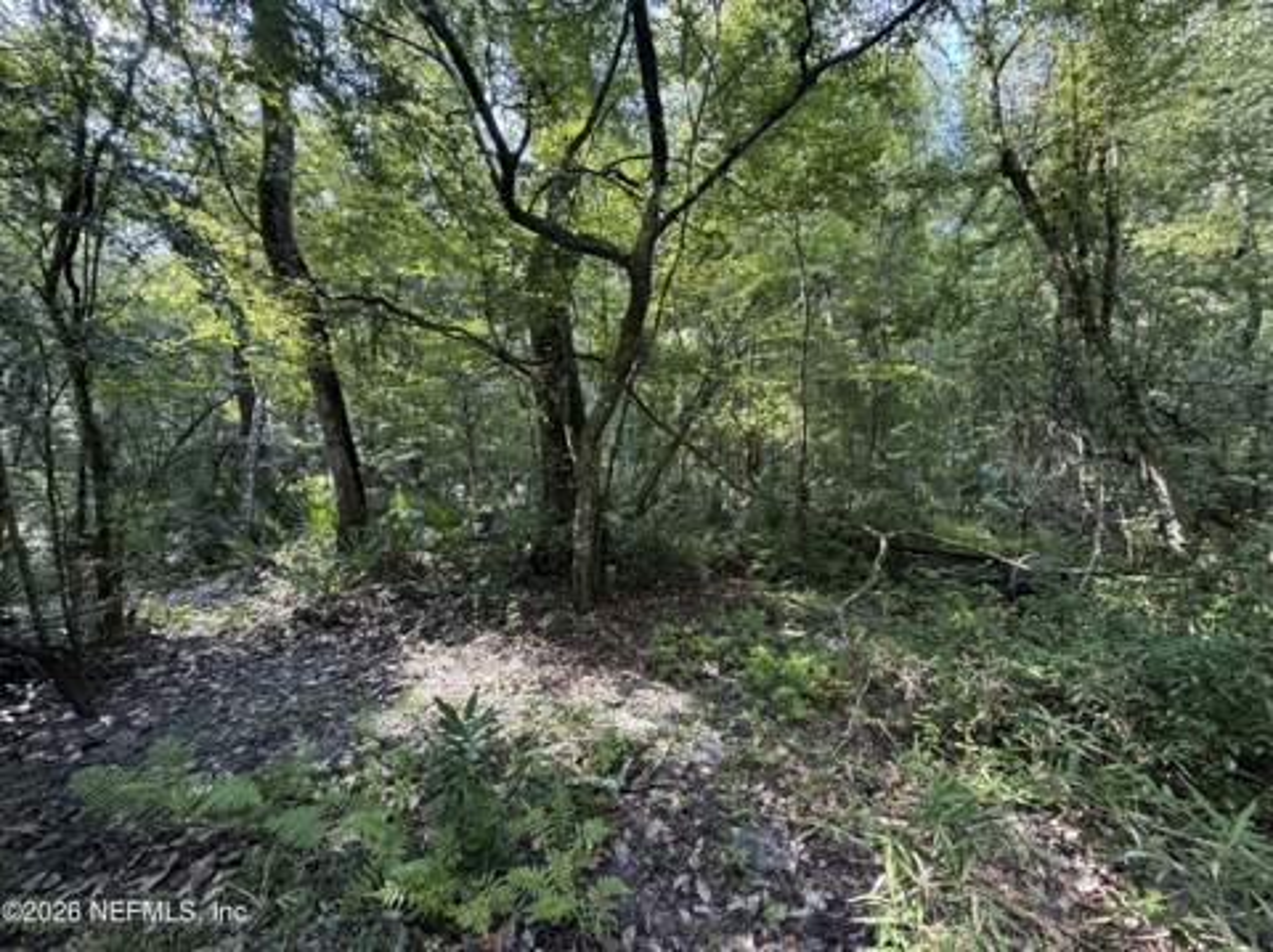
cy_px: 476
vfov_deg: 85.6
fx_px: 514
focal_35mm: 14
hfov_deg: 102.1
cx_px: 636
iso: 64
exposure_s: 1/99
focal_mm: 2.22
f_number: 2.2
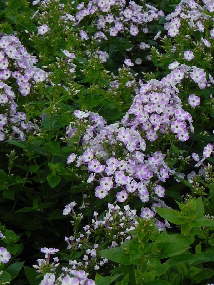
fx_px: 1064
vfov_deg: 15.3
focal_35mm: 129
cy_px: 142
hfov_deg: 11.5
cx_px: 107
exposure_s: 1/125
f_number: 5
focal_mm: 23
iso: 160
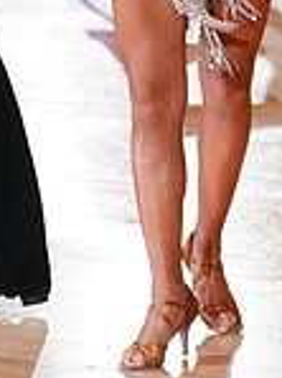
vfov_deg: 5.6
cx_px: 108
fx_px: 3807
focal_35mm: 349
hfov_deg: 4.2
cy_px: -178
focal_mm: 93
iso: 1600
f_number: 2.8
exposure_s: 1/400
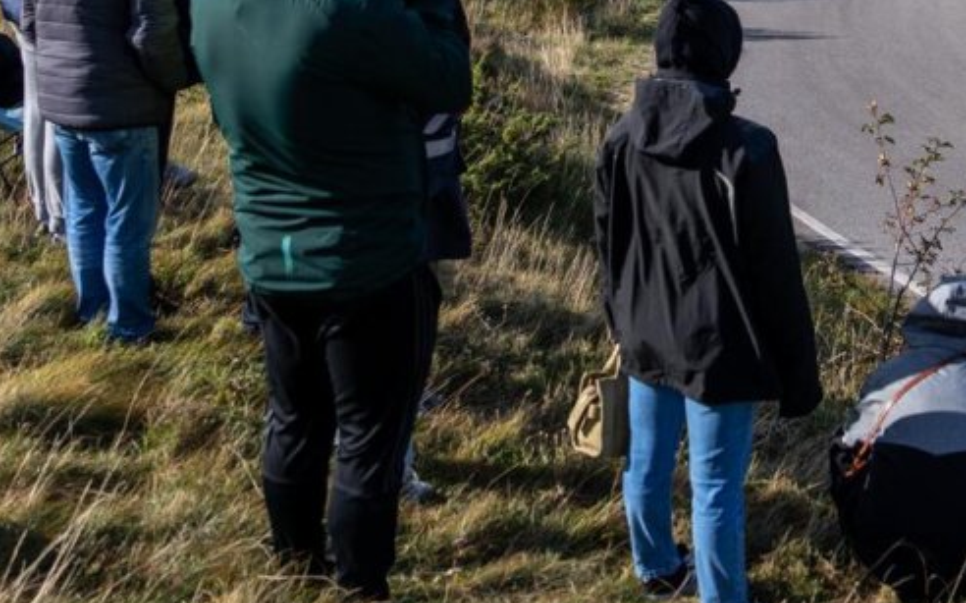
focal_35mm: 68
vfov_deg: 18.4
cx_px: 789
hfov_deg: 29.4
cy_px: -53
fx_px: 1789
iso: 160
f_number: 4
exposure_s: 1/2500
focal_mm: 24
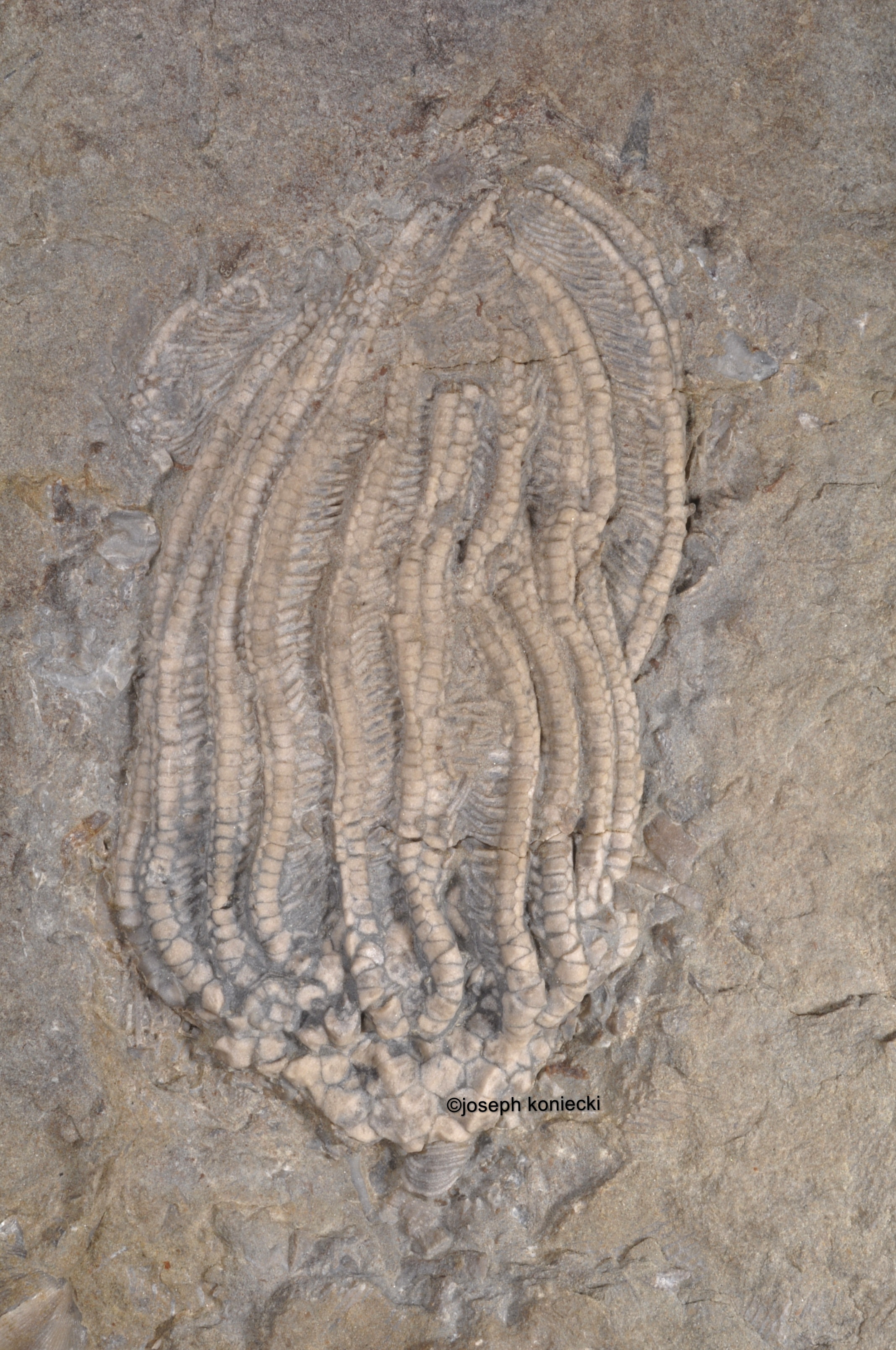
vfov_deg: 22.6
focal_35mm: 90
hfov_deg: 15.2
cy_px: 675
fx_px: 3368
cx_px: 448
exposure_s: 1/13
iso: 200
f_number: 40
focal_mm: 60
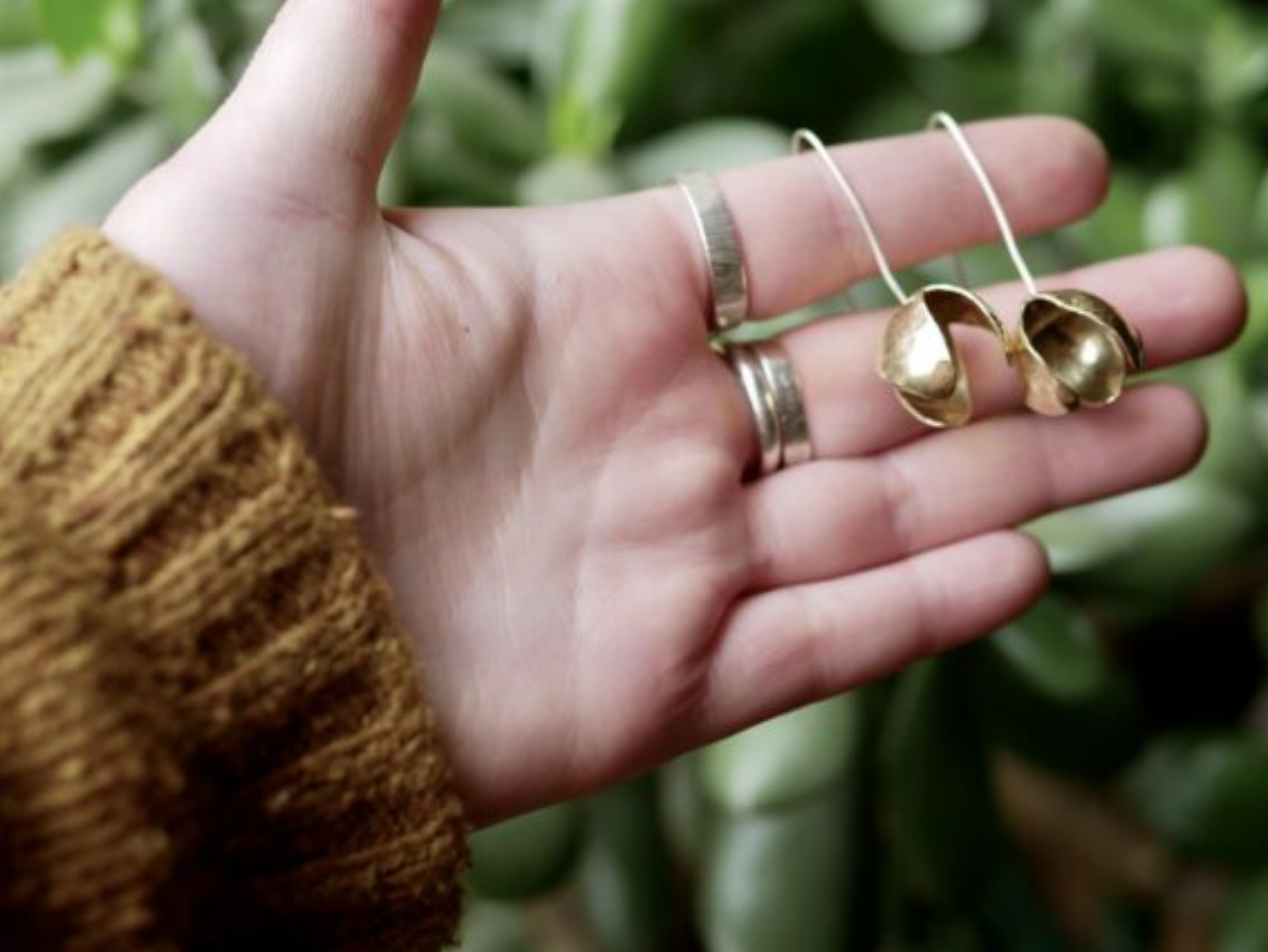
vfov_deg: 27.5
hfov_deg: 36.2
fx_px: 1942
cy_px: 454
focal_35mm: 53
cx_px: 643
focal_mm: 25
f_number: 2.2
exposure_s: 1/320
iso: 200
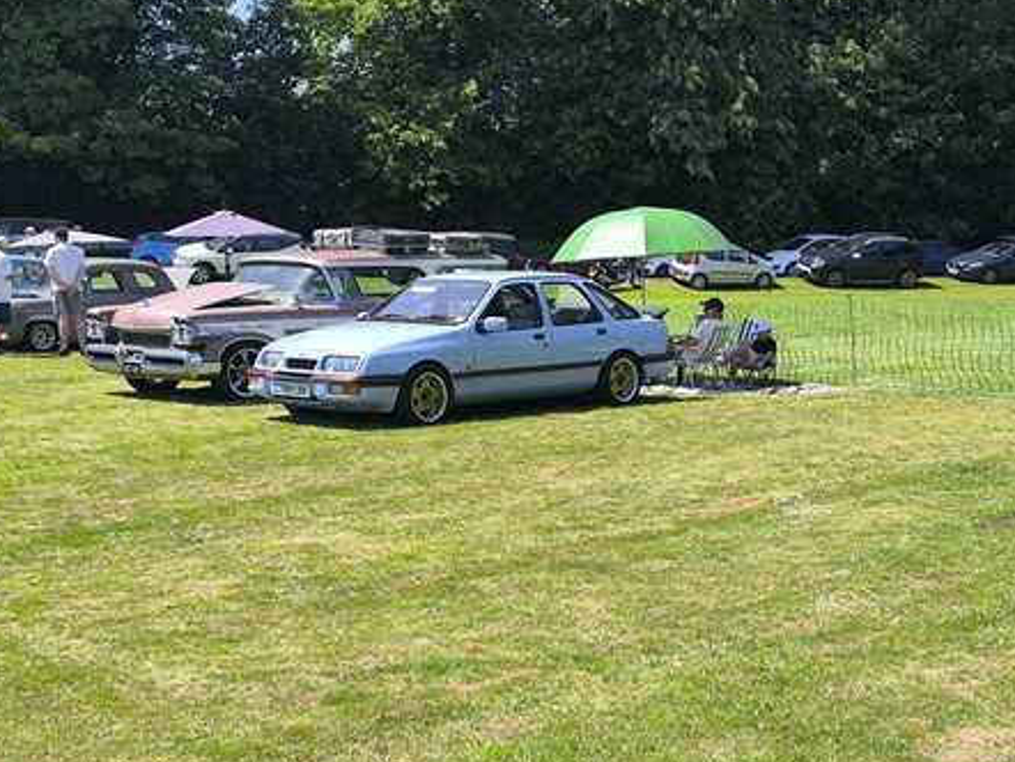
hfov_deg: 36.8
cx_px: 487
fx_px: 1526
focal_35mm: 52
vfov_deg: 28.0
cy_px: 414
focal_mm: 6.14
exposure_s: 1/674
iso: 50
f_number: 1.65
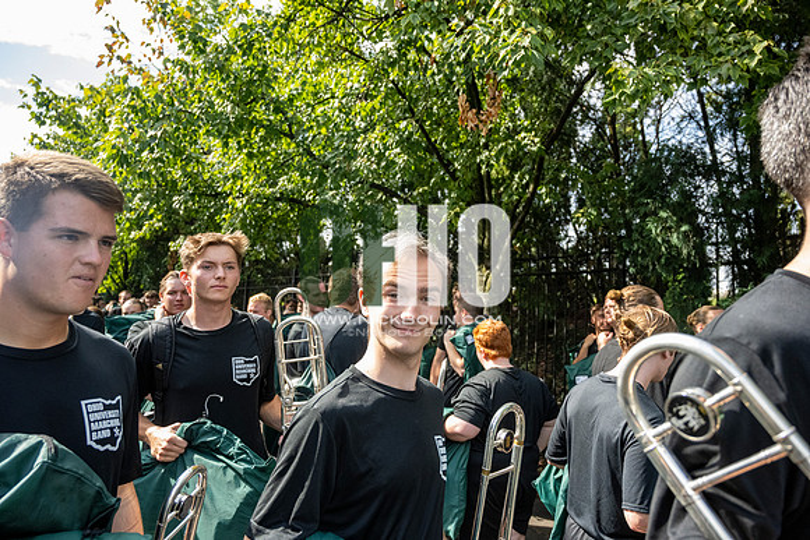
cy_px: 270
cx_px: 405
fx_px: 540
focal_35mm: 24
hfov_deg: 73.7
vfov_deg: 53.2
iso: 2000
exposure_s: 1/3200
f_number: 4
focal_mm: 24
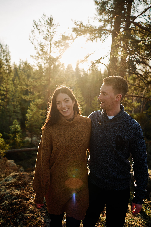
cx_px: 76
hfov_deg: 37.9
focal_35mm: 35
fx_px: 220
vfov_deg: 54.4
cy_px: 114
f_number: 2
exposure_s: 1/900
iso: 125
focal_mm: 23
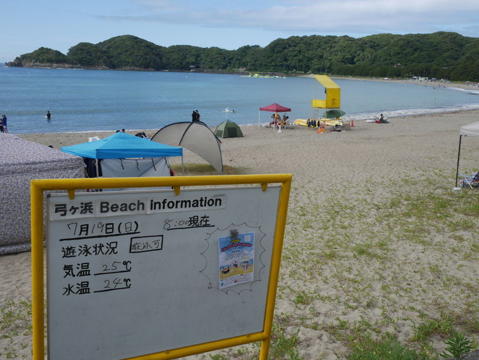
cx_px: 240
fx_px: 471
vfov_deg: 41.8
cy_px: 180
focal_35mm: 34
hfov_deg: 53.9
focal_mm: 17
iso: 200
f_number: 8
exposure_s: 1/500
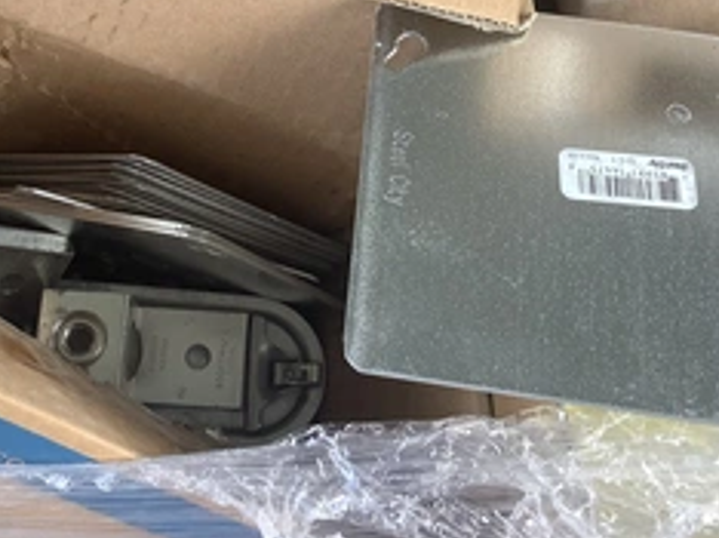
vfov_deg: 27.2
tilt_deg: -69.1
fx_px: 1100
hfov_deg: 35.9
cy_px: 148
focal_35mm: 53
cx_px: 258
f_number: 2.4
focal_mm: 3.3
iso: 40
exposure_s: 1/100
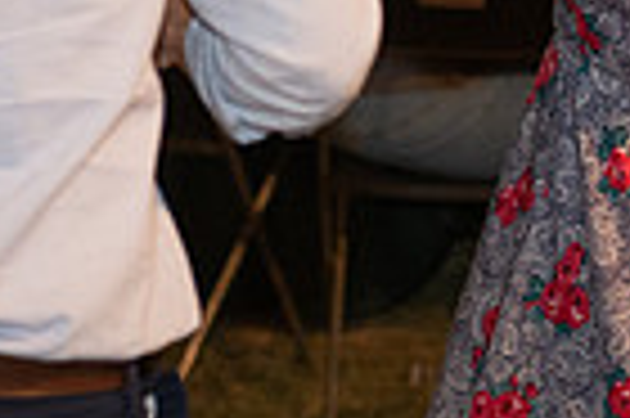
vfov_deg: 4.7
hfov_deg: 7.1
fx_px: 5052
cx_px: 490
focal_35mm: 289
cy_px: -431
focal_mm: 70
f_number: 3.5
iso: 3200
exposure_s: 1/100
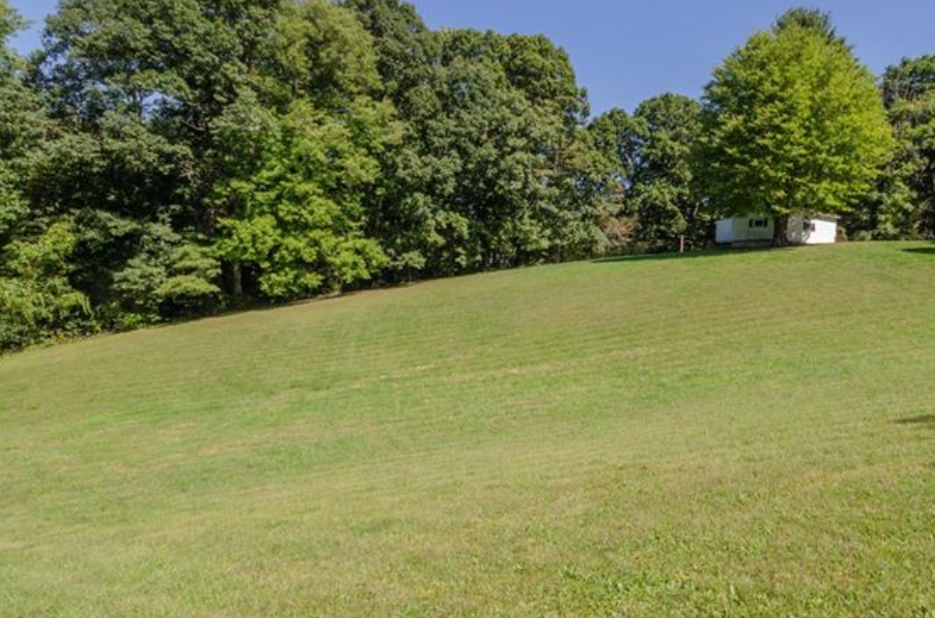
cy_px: 259
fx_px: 596
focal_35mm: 23
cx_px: 557
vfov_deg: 54.6
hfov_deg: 75.5
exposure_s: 1/400
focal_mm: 10
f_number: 9
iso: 320
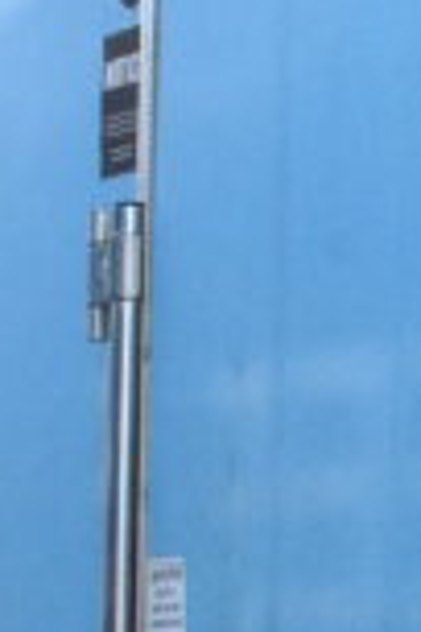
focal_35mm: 161
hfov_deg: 7.6
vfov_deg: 12.8
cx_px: 1180
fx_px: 2824
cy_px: 295
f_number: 18
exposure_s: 1/1250
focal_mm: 18
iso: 6400
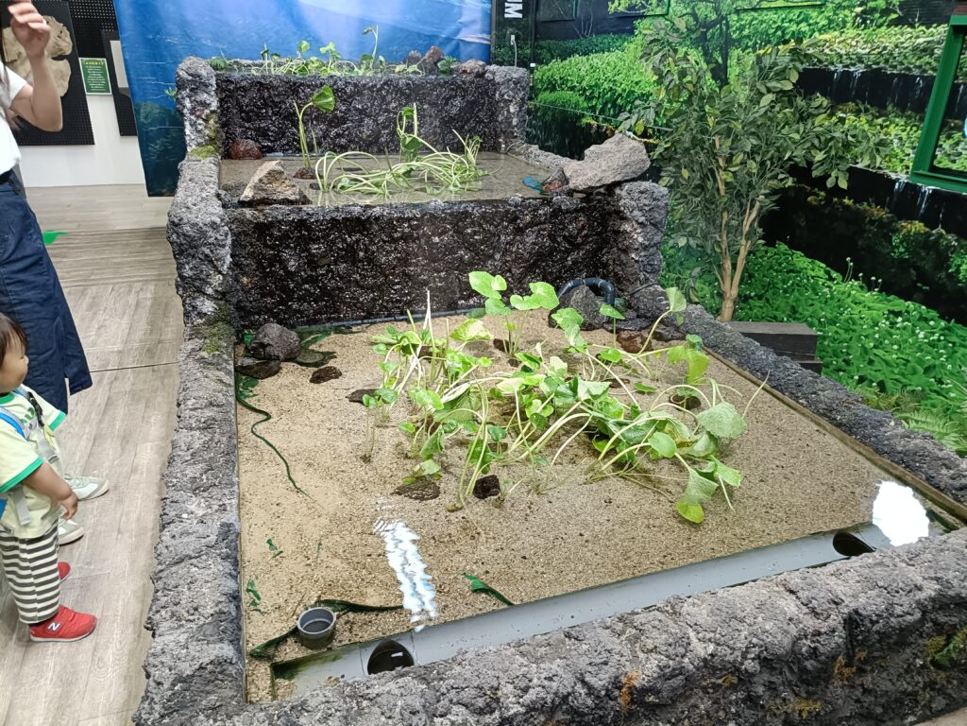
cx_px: 484
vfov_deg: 54.9
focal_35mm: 25
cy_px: 363
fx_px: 698
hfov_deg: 69.4
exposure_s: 1/50
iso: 800
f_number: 1.7
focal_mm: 4.7
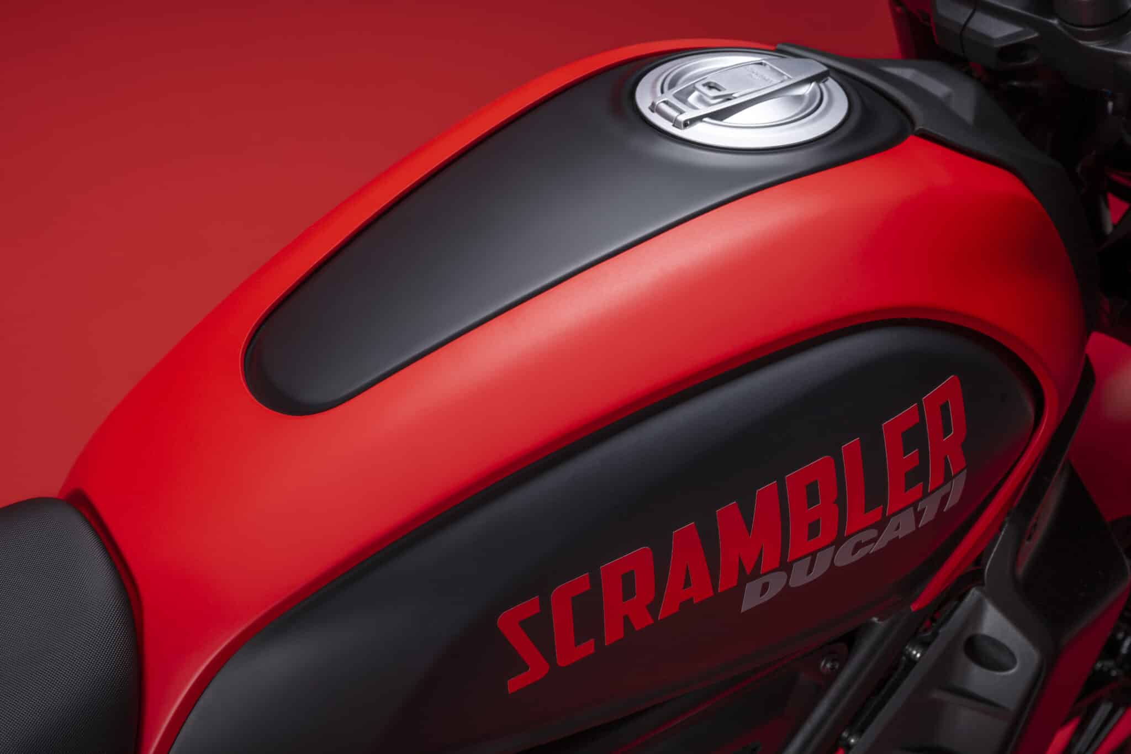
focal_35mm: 52
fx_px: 1633
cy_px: 377
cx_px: 566
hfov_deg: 38.2
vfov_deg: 26.0
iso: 100
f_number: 11
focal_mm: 52
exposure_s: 1/125
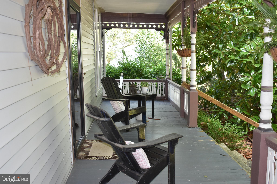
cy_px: 92
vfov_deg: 36.9
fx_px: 277
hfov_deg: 53.1
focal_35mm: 36
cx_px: 138
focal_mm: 24
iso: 800
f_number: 4
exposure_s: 1/160
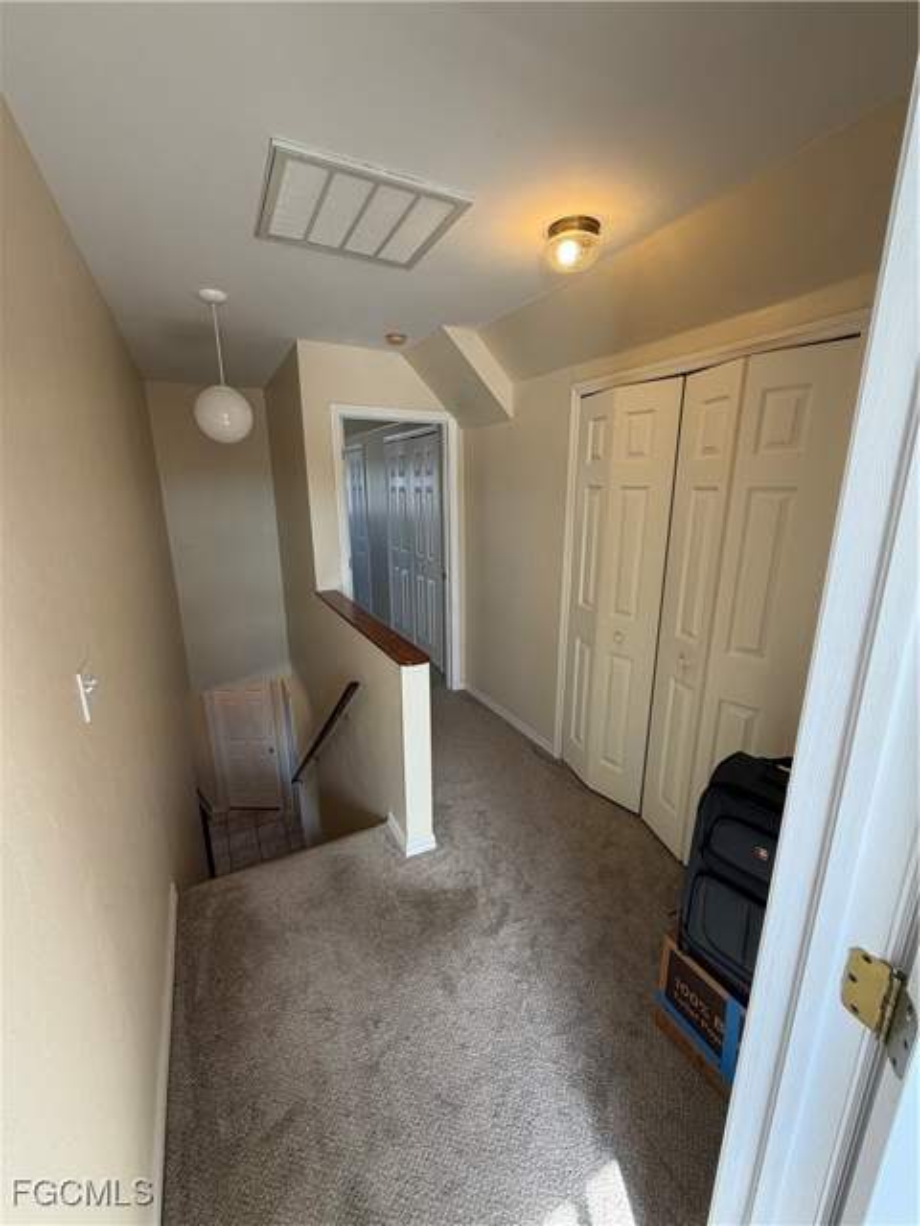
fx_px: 496
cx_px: 460
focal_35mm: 14
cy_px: 613
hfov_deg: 85.7
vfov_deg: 102.1
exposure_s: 1/121
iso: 160
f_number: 2.2
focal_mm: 2.22
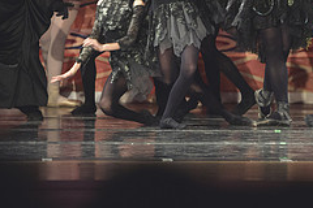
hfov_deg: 3.5
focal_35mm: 585
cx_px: 293
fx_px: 5086
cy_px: 8
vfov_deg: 2.3
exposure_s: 1/320
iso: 2000
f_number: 2.8
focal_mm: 200
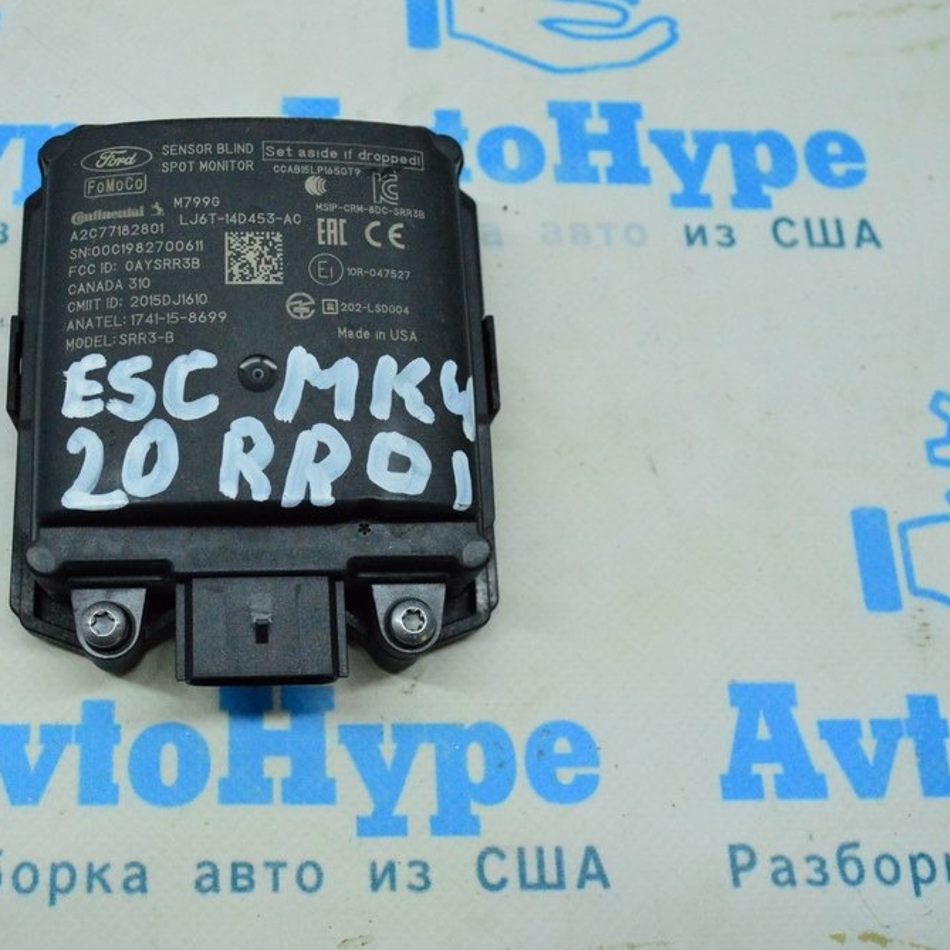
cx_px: 243
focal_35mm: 39
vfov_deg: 42.8
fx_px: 1211
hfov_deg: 41.6
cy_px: 475
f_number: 6.3
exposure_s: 1/640
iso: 6400
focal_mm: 20
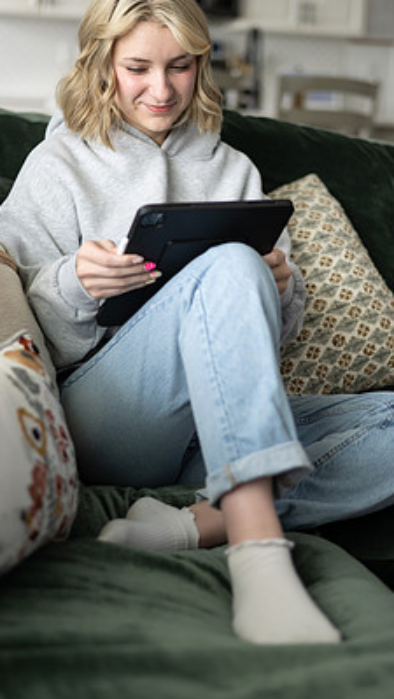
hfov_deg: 20.4
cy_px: 319
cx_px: 254
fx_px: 1094
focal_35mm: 59
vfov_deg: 35.4
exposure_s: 1/320
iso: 100
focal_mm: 50
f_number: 1.8
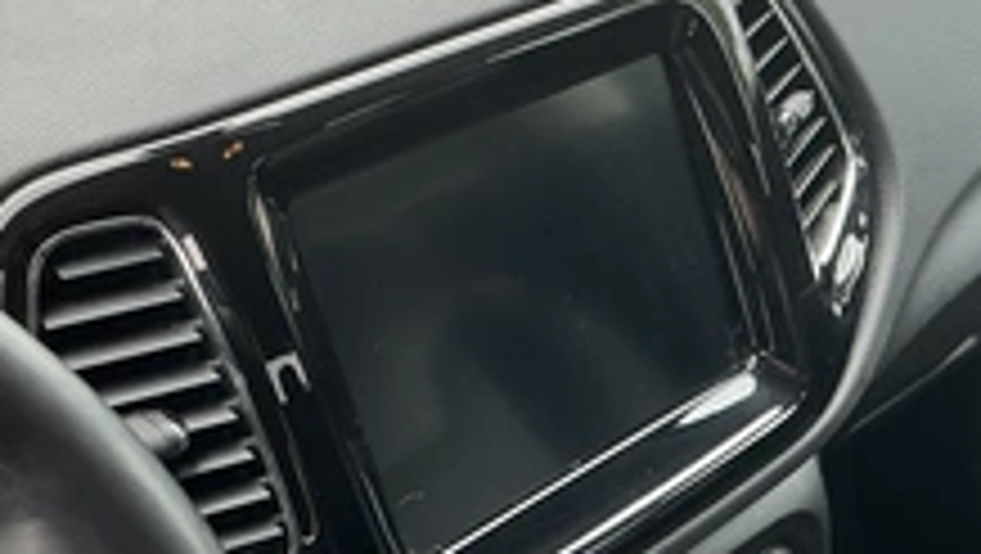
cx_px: 598
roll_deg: +7.4
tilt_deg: -25.2
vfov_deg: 21.5
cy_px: 315
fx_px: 1458
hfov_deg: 37.0
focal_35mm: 56
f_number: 1.8
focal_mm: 3
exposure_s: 1/122
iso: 32
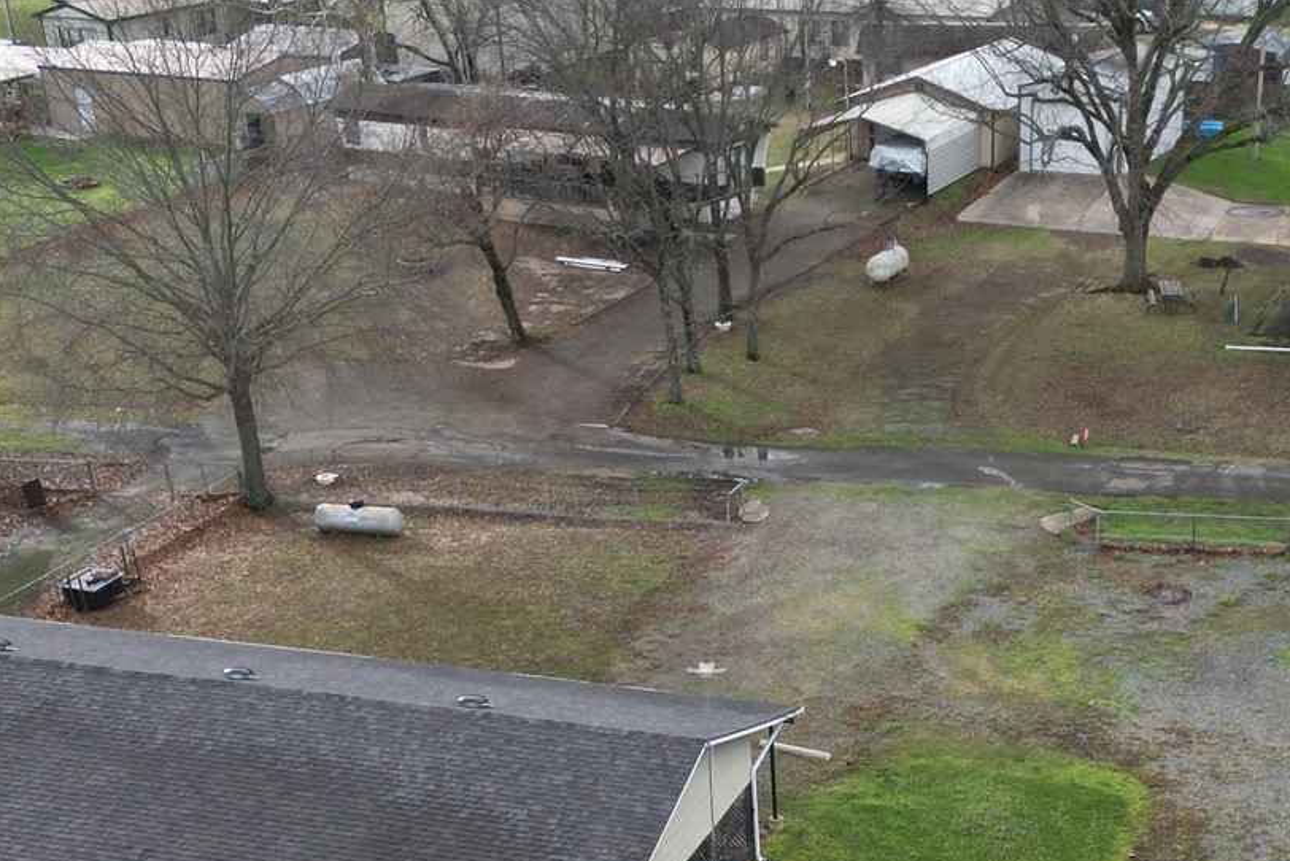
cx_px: 885
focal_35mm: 59
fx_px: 2115
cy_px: 859
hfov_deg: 33.5
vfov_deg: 22.2
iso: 140
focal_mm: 6.72
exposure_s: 1/640
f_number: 1.7
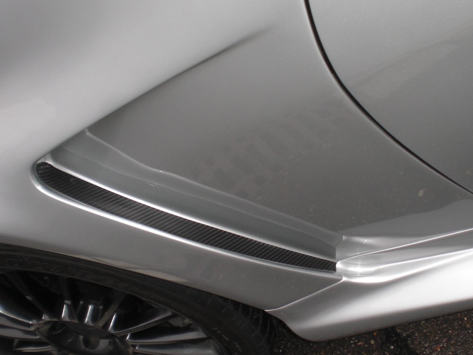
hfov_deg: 35.8
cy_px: 202
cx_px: 318
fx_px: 724
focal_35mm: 53
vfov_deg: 27.5
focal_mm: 6.3
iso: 64
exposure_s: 1/160
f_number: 3.1
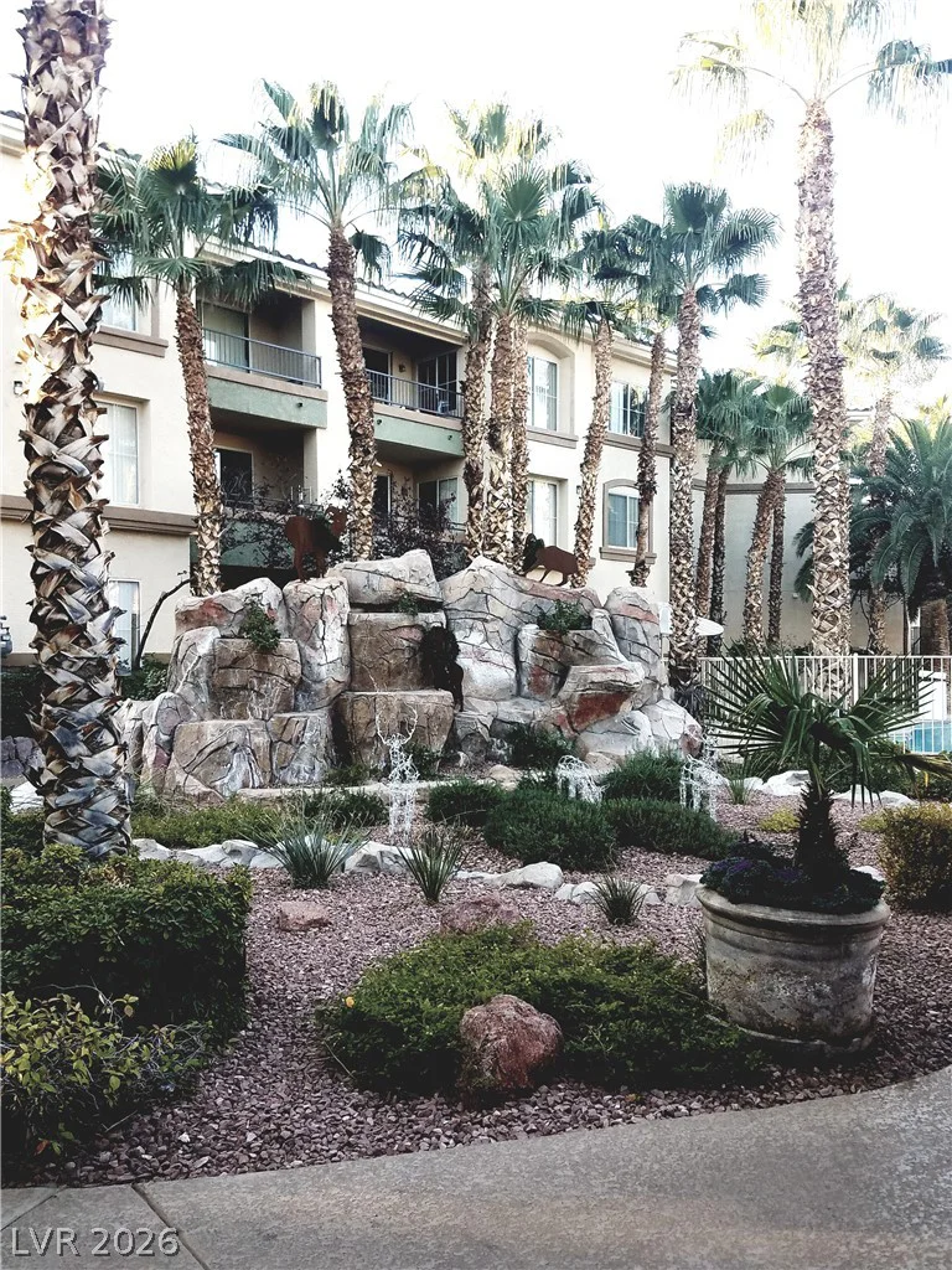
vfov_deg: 67.3
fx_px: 953
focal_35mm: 26
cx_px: 476
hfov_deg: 53.1
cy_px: 635
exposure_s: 1/167
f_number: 1.7
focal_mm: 4.2
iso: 40
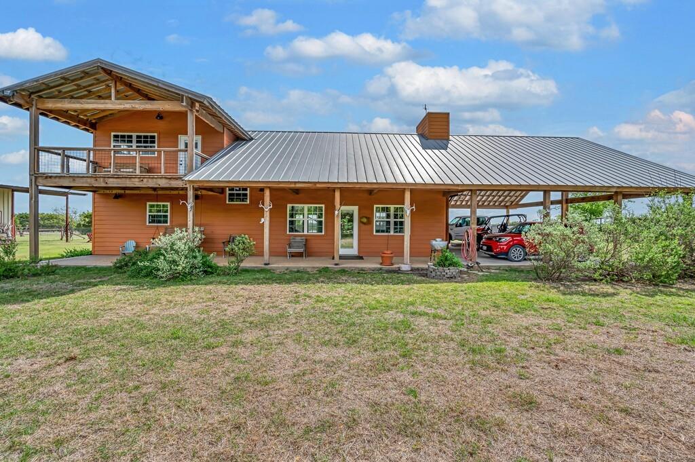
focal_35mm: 14
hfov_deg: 104.3
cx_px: 348
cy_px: 231
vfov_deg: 81.1
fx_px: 270
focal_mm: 14
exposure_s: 1/400
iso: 100
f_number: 8
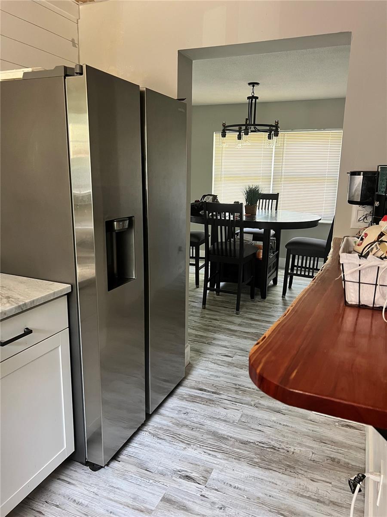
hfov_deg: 53.1
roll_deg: -0.7
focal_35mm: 26
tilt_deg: -12.0
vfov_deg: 67.3
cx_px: 194
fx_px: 388
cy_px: 258
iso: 250
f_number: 1.5
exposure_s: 1/60
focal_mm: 5.7
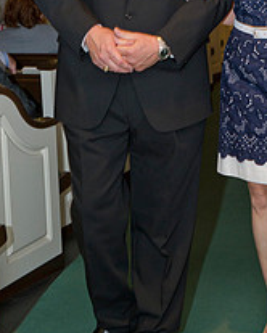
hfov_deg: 13.7
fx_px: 1105
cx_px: 208
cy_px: 16
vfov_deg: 16.8
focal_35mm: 112
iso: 1600
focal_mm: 55
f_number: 4
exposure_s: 1/60
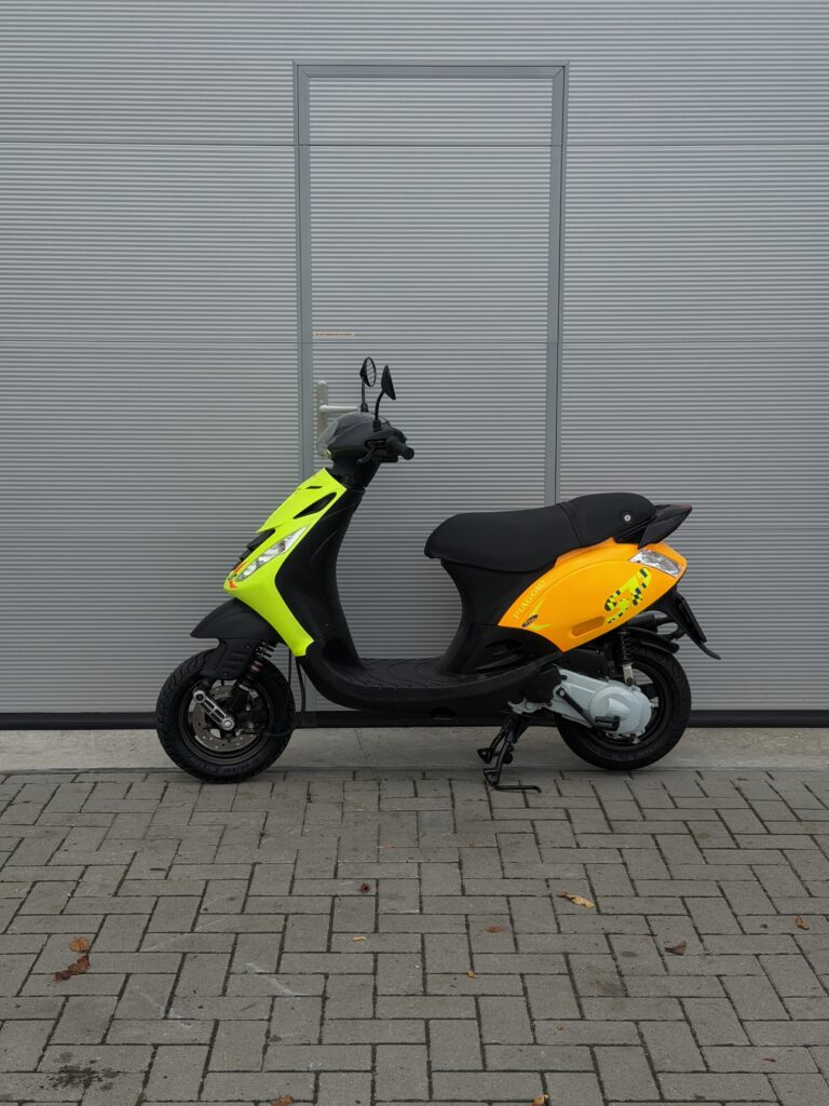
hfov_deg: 30.3
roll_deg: +0.4
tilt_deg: -9.5
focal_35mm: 48
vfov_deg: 39.7
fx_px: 1533
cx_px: 414
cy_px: 553
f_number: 1.78
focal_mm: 6.76
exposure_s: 1/2273
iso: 80
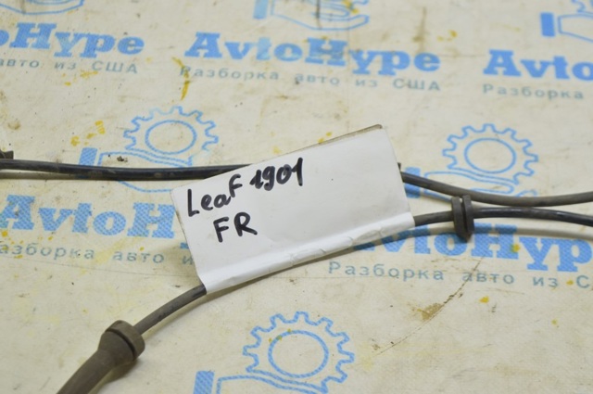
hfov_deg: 24.6
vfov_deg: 16.5
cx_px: 296
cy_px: 197
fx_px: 1357
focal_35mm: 82
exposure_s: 1/20
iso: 400
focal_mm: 55
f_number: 5.6
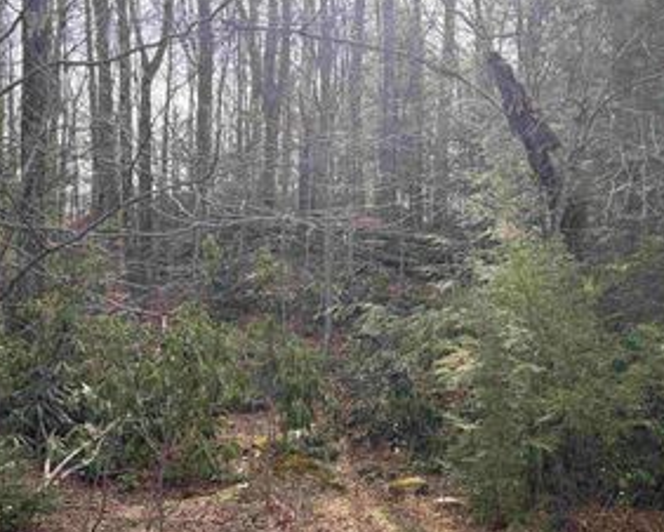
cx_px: 450
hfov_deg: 40.6
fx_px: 885
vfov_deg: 33.2
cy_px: 350
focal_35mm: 45
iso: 64
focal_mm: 5.96
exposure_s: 1/731
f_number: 1.6
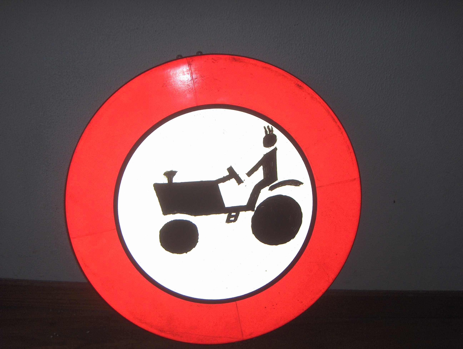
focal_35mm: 39
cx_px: 232
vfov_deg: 36.9
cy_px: 174
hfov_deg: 47.8
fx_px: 522
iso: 100
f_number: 2.8
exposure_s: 1/60
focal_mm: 8
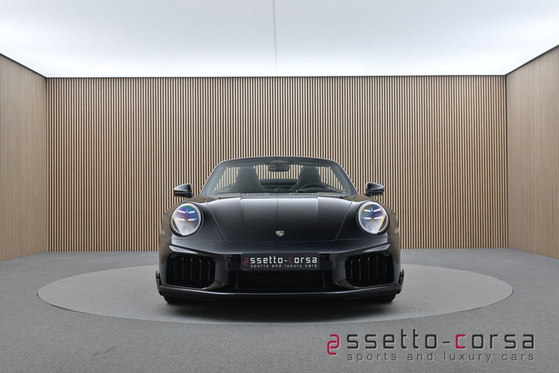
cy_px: 186
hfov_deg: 47.1
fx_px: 641
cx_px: 280
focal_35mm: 41
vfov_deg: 32.5
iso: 560
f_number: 4.5
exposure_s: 1/40
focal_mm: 27.5
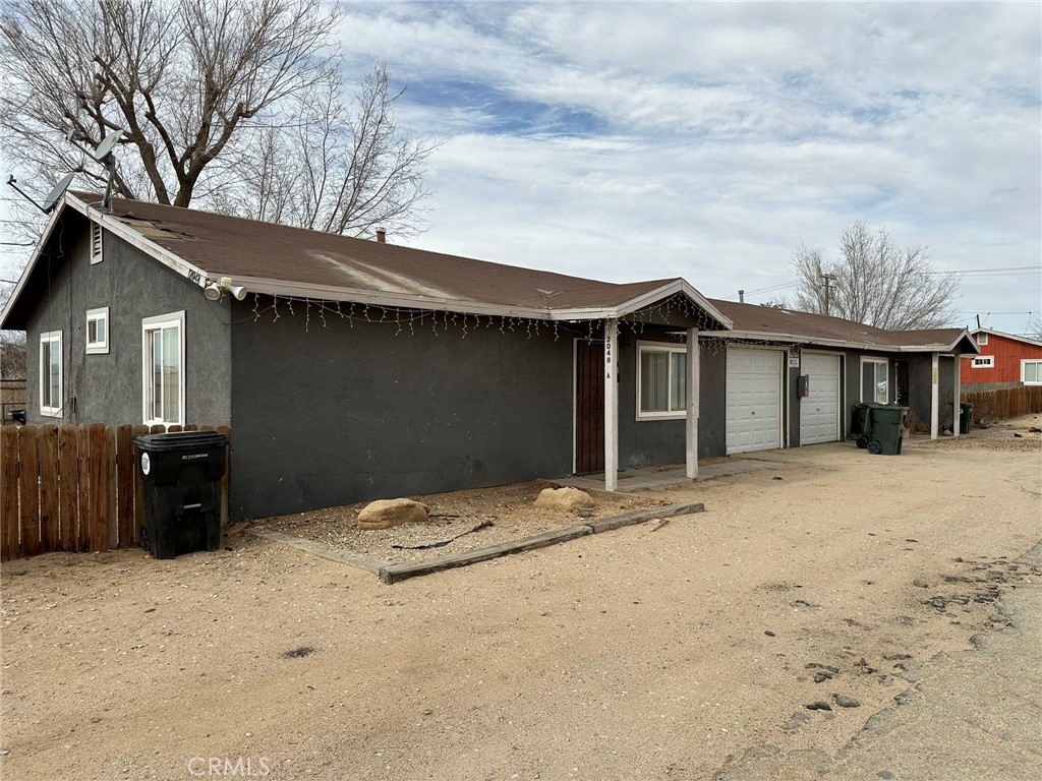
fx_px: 722
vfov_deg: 56.8
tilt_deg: -0.1
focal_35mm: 24
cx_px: 521
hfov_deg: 71.6
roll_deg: -0.8
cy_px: 390
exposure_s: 1/6211
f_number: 1.78
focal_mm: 6.86
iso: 80
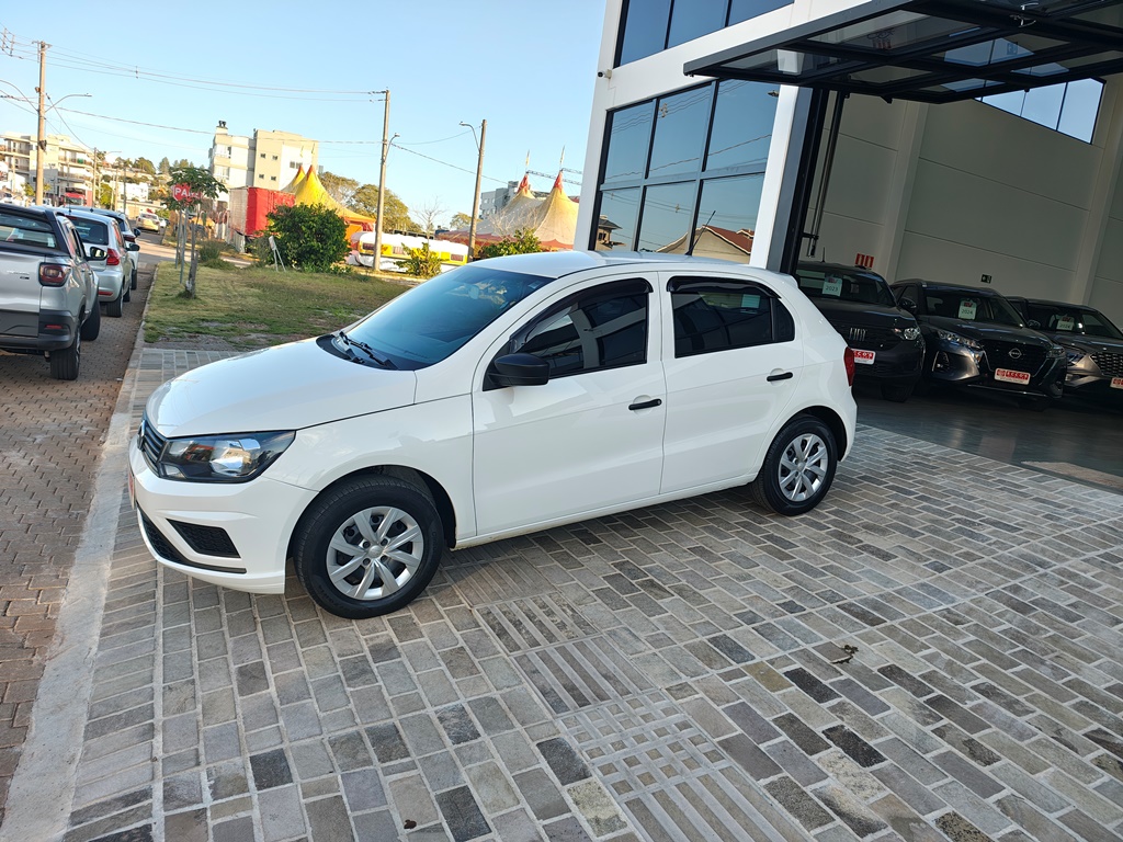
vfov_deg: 58.9
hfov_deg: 73.9
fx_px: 746
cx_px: 562
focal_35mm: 23
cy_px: 421
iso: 116
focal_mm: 6.57
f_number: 1.6
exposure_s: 1/200
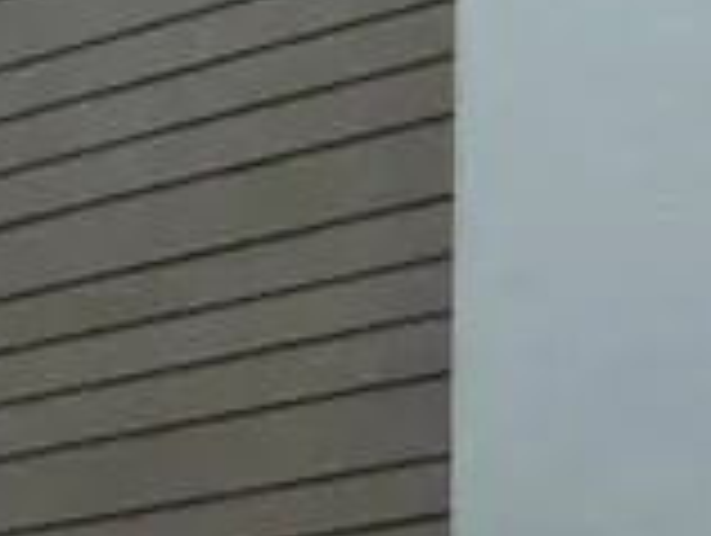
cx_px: 1017
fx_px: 3456
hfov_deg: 11.3
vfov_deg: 8.5
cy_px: 982
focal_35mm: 168
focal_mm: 4.7
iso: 80
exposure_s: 1/160
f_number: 3.4
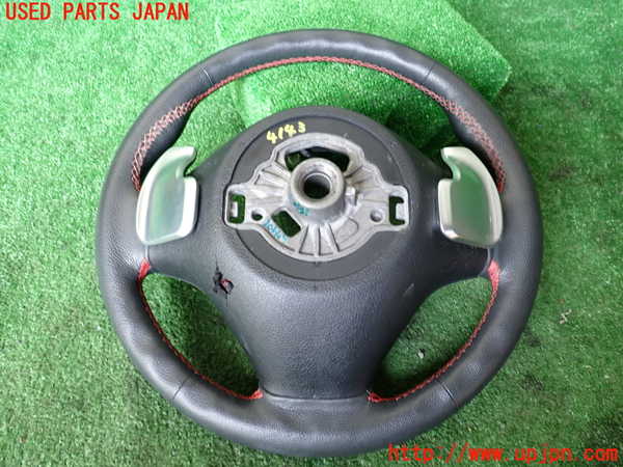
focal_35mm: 30
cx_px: 312
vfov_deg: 46.8
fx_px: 540
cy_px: 234
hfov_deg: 60.0
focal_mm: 5.4
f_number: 2.3
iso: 250
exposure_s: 1/30
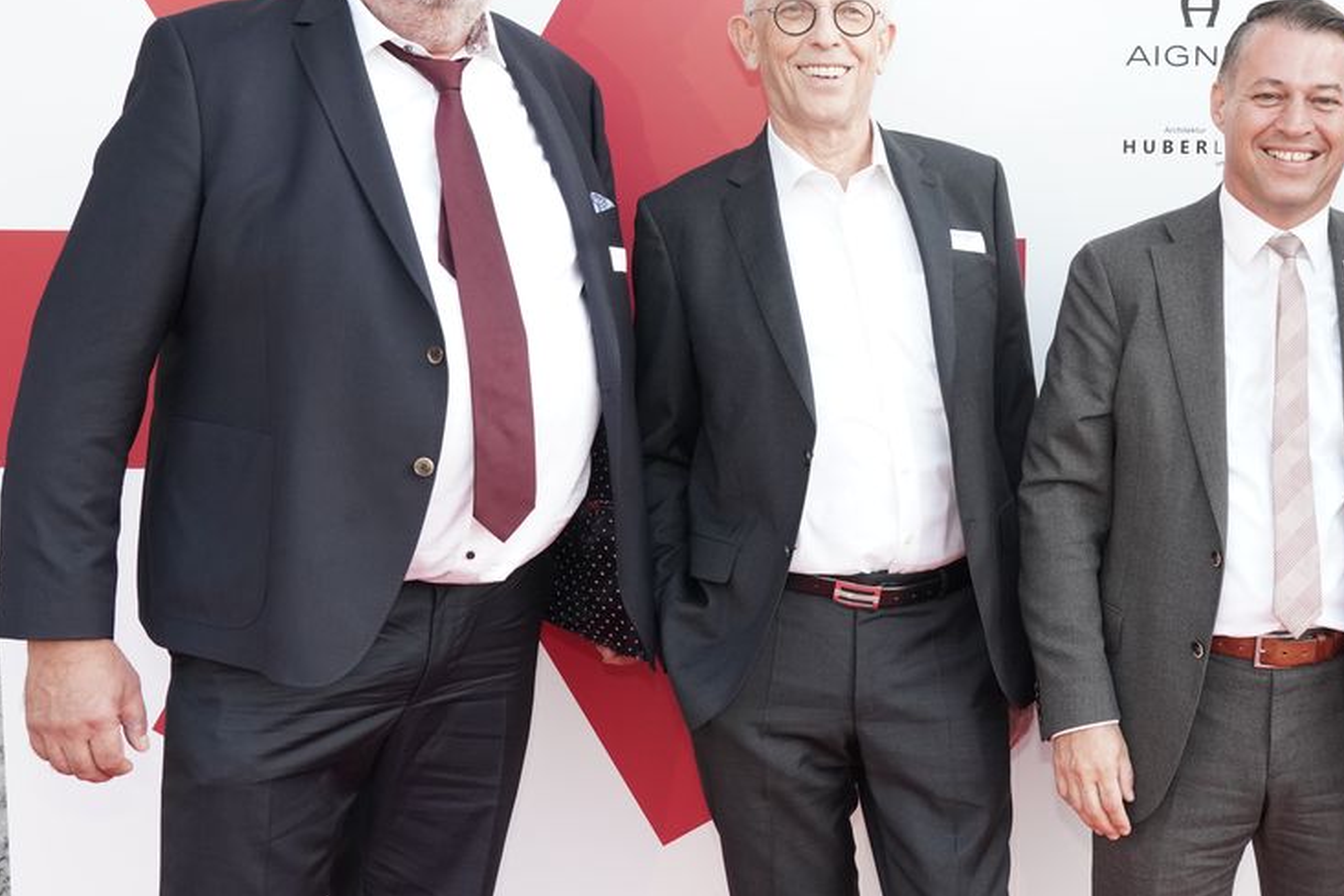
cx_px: 917
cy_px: 310
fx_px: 2016
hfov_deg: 36.4
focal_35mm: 54
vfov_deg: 25.0
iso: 1600
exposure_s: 1/200
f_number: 8
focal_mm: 33
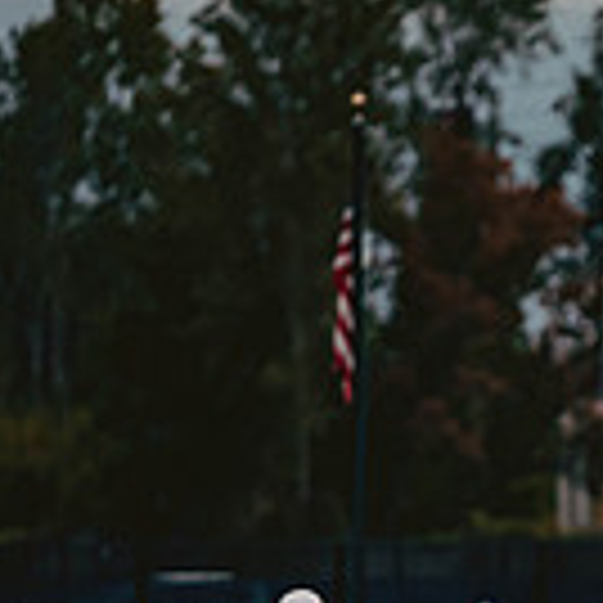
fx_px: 12337
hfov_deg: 2.8
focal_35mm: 626
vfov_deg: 2.8
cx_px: 864
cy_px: 821
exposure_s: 1/640
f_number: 3.2
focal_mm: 170
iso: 800
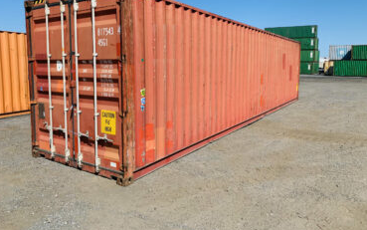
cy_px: 95
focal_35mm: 28
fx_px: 280
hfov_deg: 66.4
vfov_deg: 44.4
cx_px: 183
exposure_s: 1/2364
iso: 25
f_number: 1.8
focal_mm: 4.25
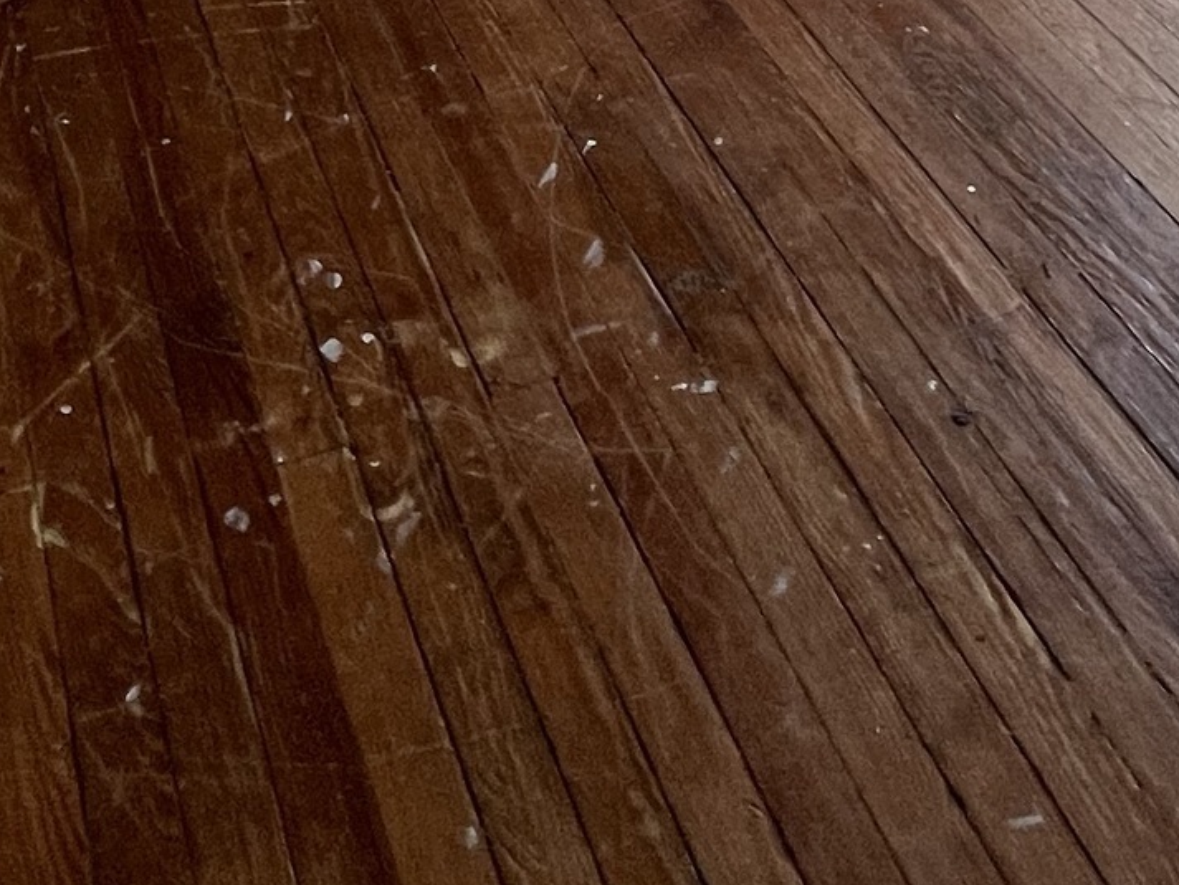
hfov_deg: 34.3
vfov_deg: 18.7
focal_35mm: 56
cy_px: -804
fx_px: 1908
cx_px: 661
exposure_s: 1/99
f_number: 1.8
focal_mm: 1.57
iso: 100
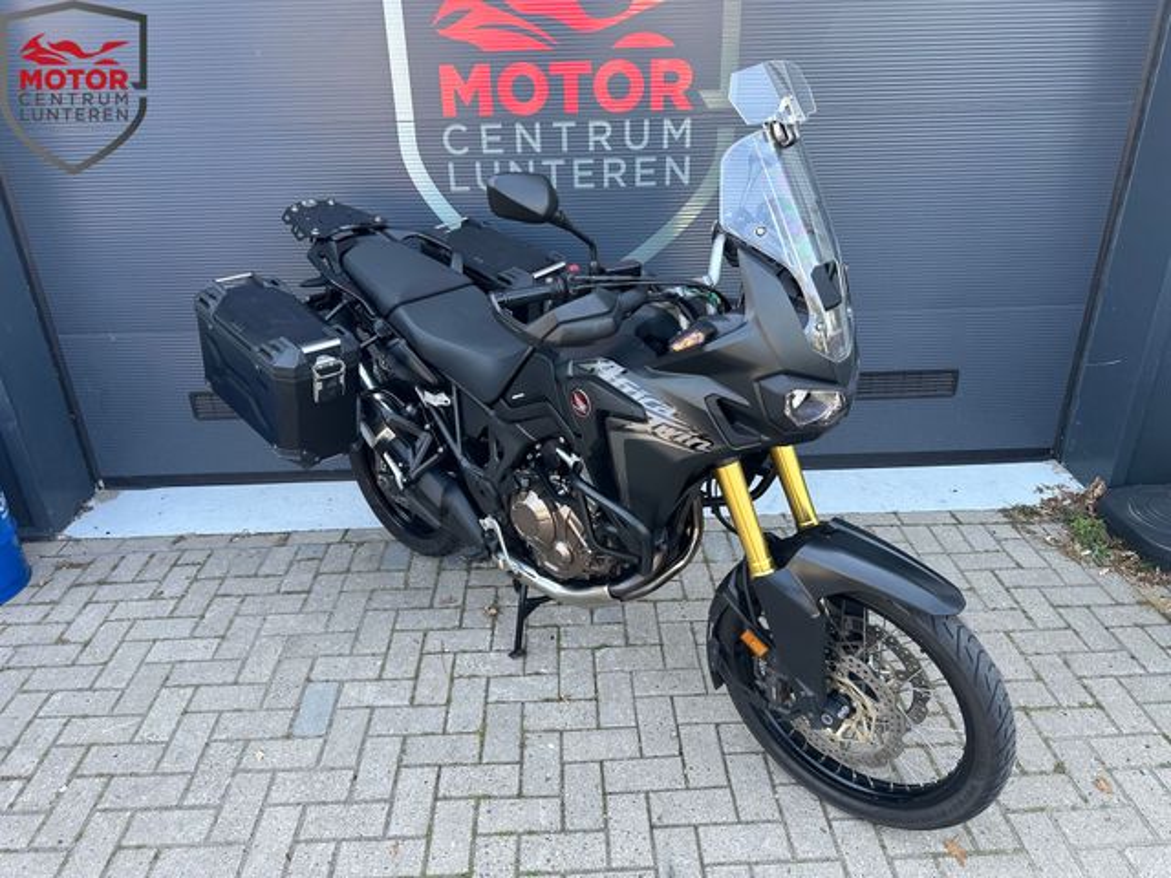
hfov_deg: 71.6
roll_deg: +1.6
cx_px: 586
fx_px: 812
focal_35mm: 24
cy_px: 439
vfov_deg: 56.8
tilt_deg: -24.8
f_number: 1.78
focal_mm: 6.86
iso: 80
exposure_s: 1/272
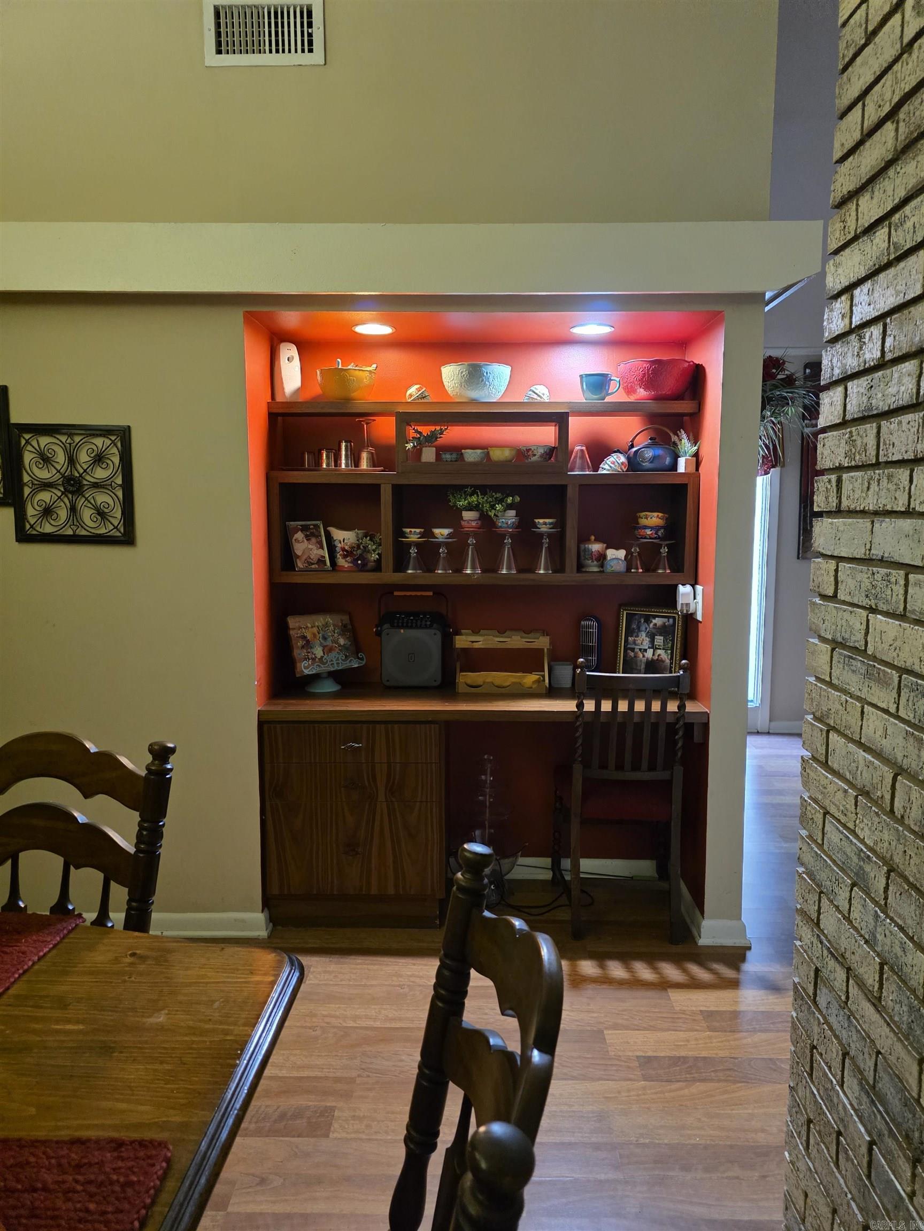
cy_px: 616
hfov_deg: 58.9
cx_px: 462
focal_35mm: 23
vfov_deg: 73.9
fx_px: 819
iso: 1250
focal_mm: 6.3
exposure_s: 1/120
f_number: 1.7
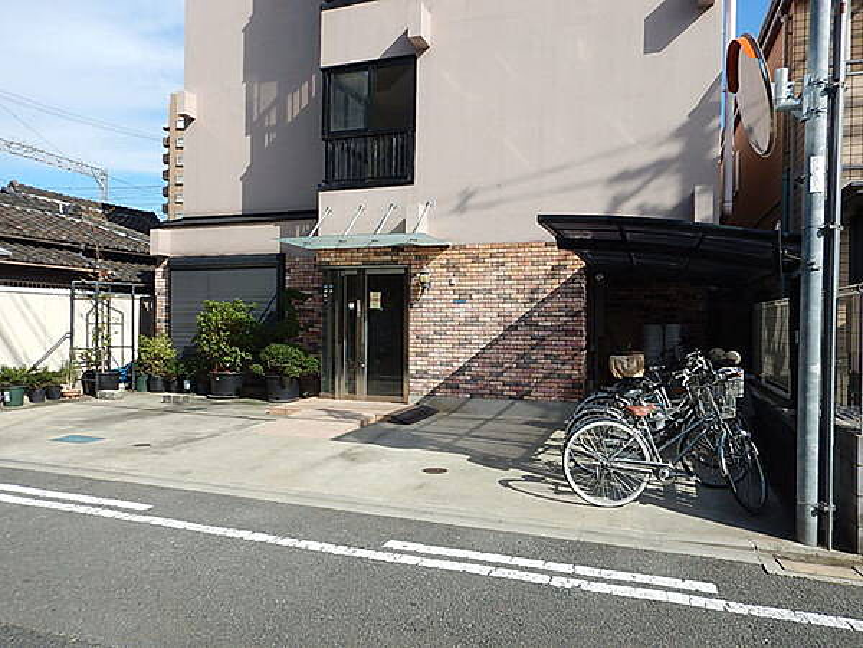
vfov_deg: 56.8
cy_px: 324
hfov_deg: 71.6
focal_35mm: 24
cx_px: 432
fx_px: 598
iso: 125
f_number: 4.1
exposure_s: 1/800
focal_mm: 4.3
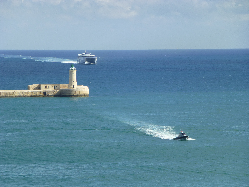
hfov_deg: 9.9
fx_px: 1431
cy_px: 94
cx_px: 124
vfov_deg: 7.5
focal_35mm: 199
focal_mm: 35.6
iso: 100
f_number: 5.5
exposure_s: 1/400
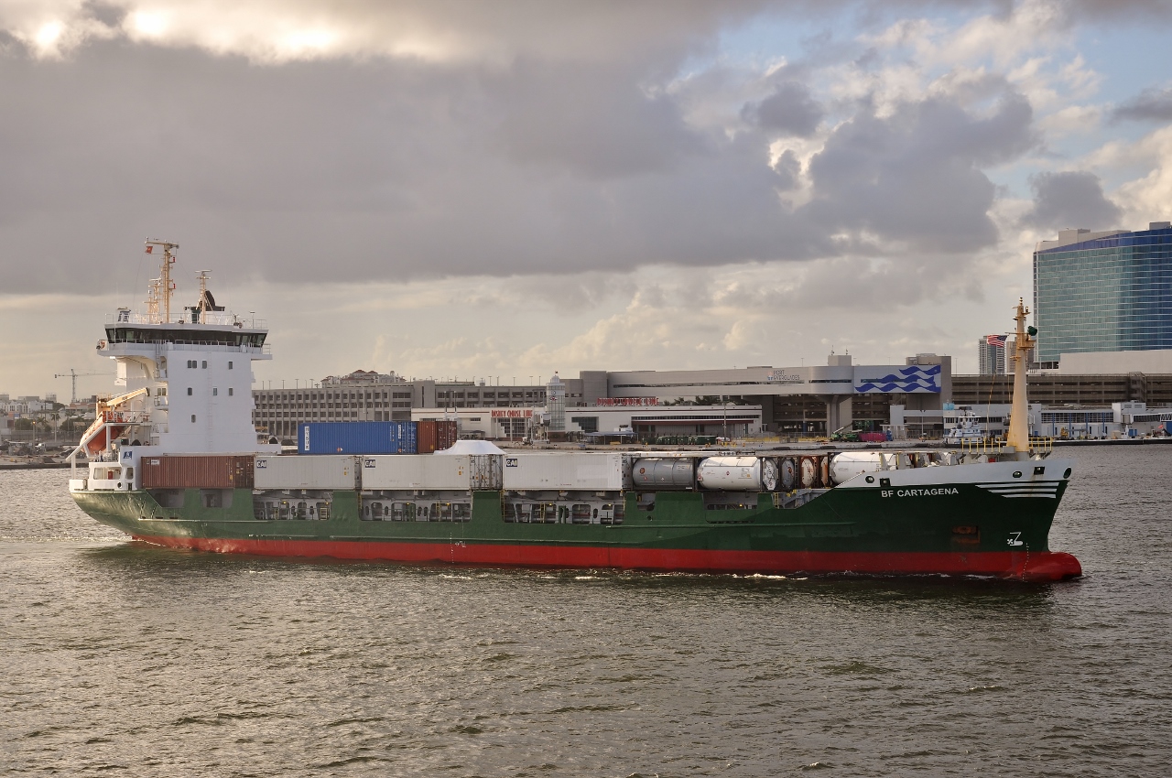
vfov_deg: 18.1
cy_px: 389
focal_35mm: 75
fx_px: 2439
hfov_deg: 27.0
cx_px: 586
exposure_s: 1/250
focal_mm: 50
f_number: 8
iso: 200
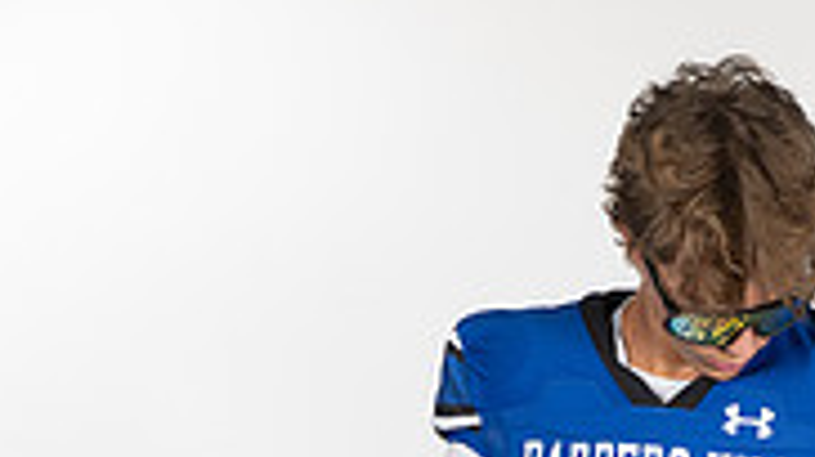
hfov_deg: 13.3
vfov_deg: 7.2
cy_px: 999
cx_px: 622
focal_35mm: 161
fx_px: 3476
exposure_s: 1/400
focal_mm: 62
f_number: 7.1
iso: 250
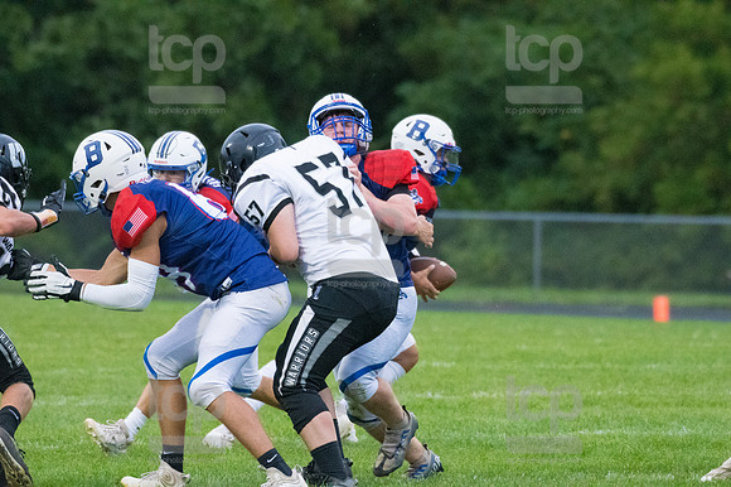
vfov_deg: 3.0
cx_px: 366
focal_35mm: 465
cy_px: 244
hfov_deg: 4.4
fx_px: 9436
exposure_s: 1/2000
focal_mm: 310
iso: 6400
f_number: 5.6
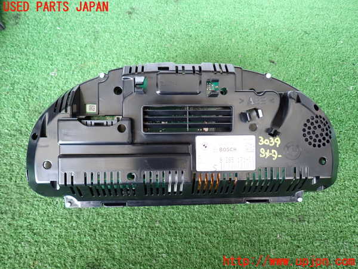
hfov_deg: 69.4
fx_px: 259
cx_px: 179
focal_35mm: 25
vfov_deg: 54.9
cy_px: 134
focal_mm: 4.5
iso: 160
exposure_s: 1/60
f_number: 2
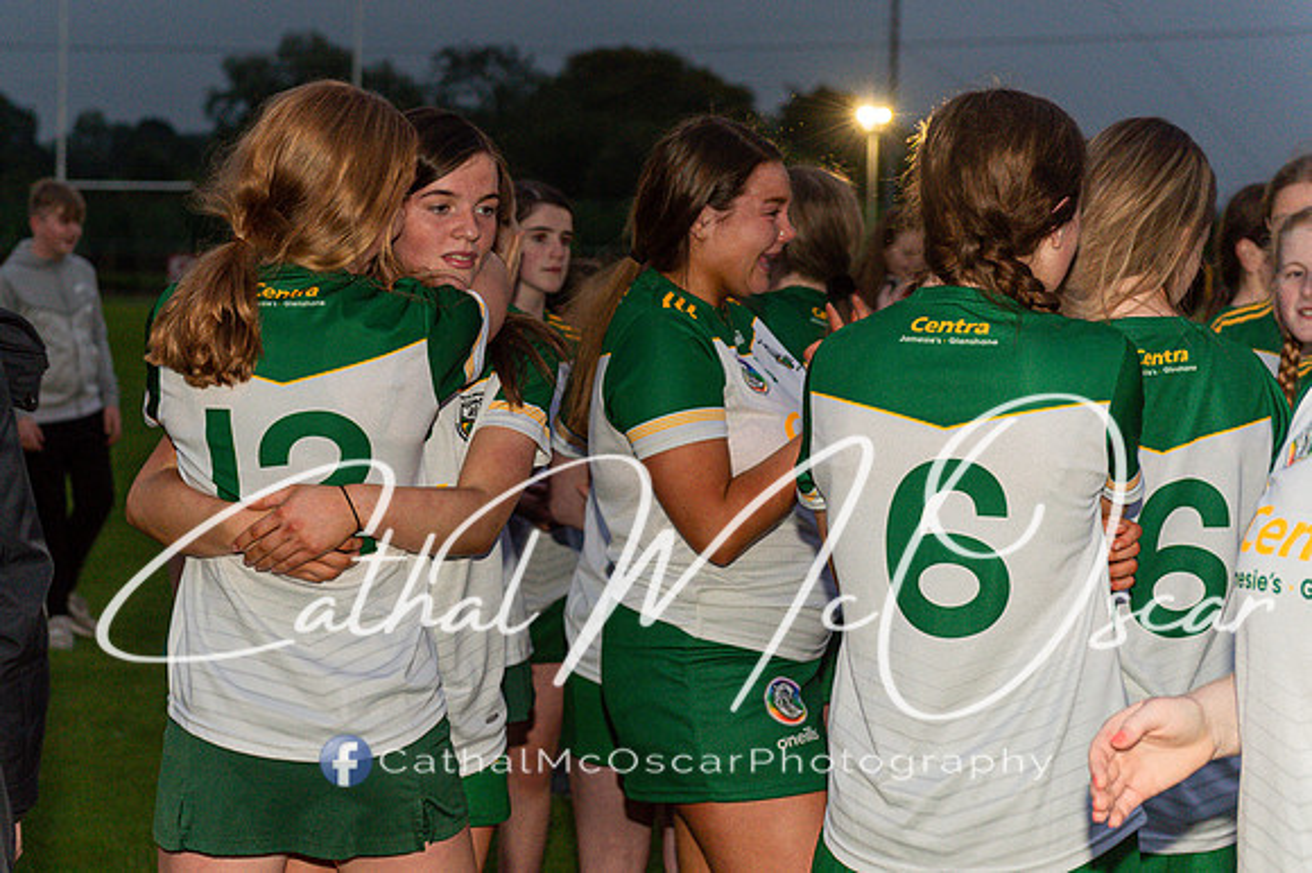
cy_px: 410
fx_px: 3182
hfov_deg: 23.2
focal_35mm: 87
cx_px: 493
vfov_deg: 15.6
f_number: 2.8
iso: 1600
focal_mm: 70
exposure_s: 1/125
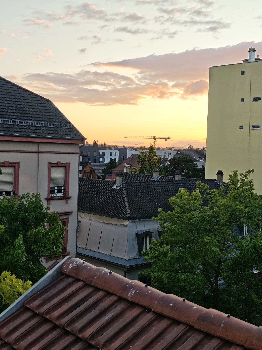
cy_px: 175
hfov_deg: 30.9
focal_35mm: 47
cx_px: 129
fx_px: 474
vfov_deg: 40.4
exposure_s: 1/536
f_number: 1.62
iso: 50
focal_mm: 6.55
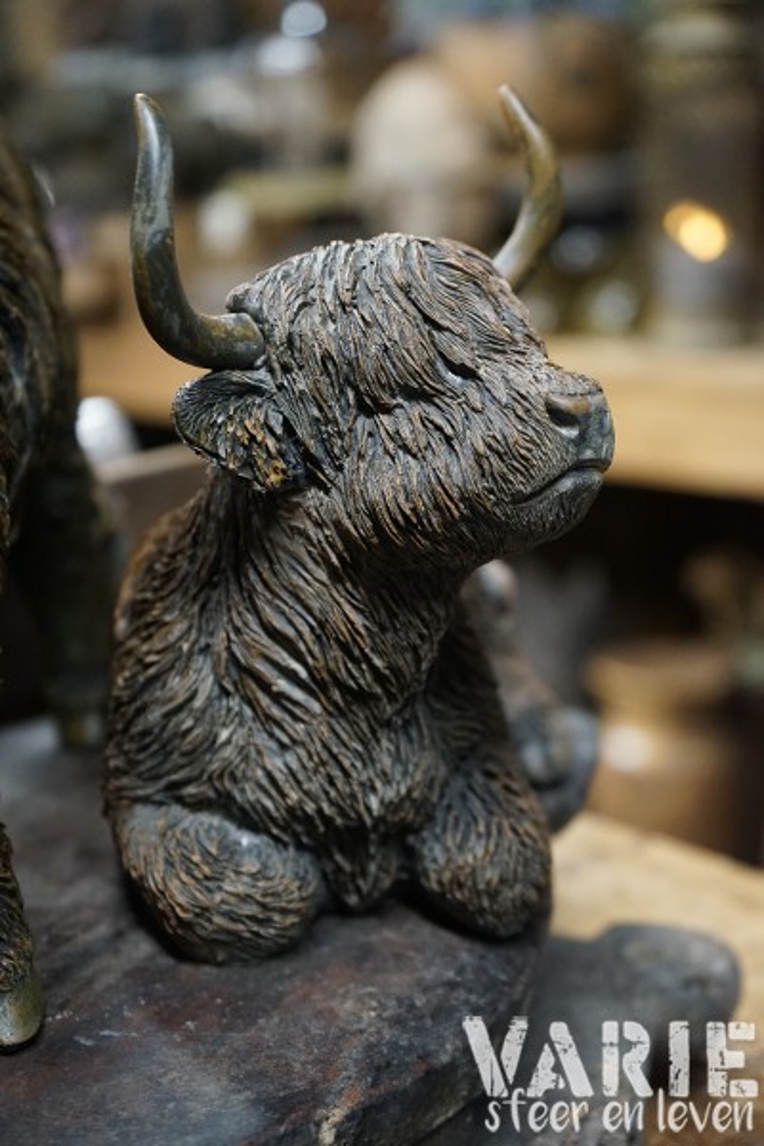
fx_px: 1655
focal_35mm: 52
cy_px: 573
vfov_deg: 38.2
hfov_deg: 26.0
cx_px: 382
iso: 4000
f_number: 5
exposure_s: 1/60
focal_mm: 52
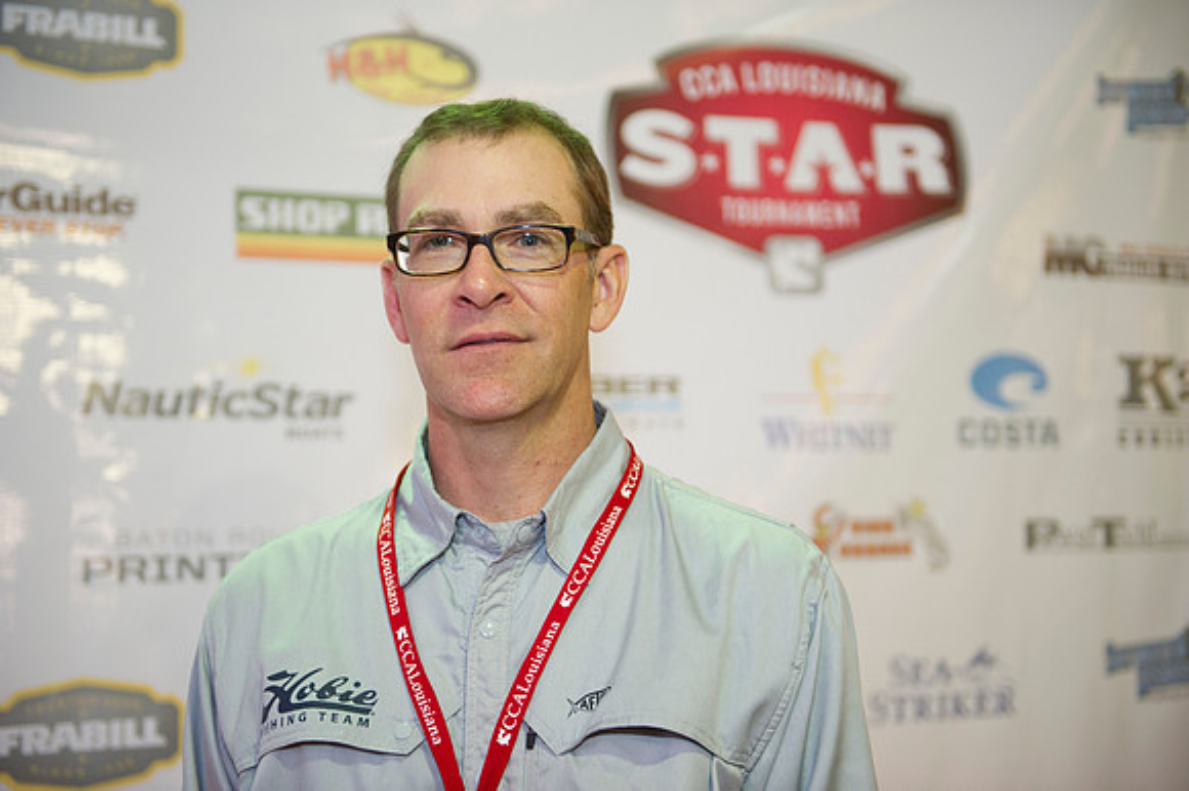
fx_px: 1815
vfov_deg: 24.6
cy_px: 396
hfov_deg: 36.3
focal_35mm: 55
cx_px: 594
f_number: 2.8
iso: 1000
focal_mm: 55
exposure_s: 1/80
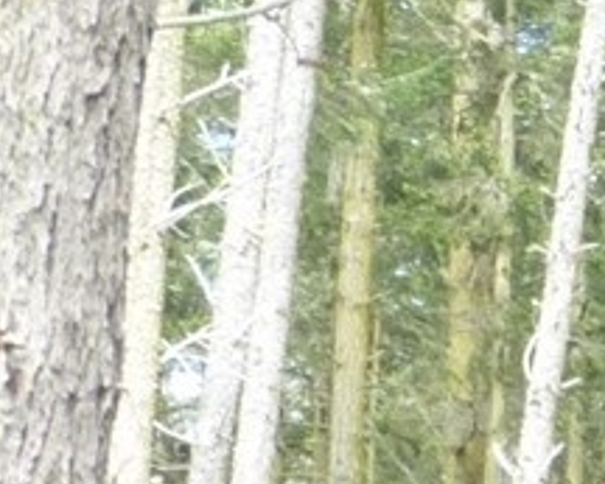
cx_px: 1308
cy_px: 1374
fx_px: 6091
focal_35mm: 340
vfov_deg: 4.4
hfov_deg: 5.5
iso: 125
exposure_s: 1/60
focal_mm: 8.5
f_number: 4.2
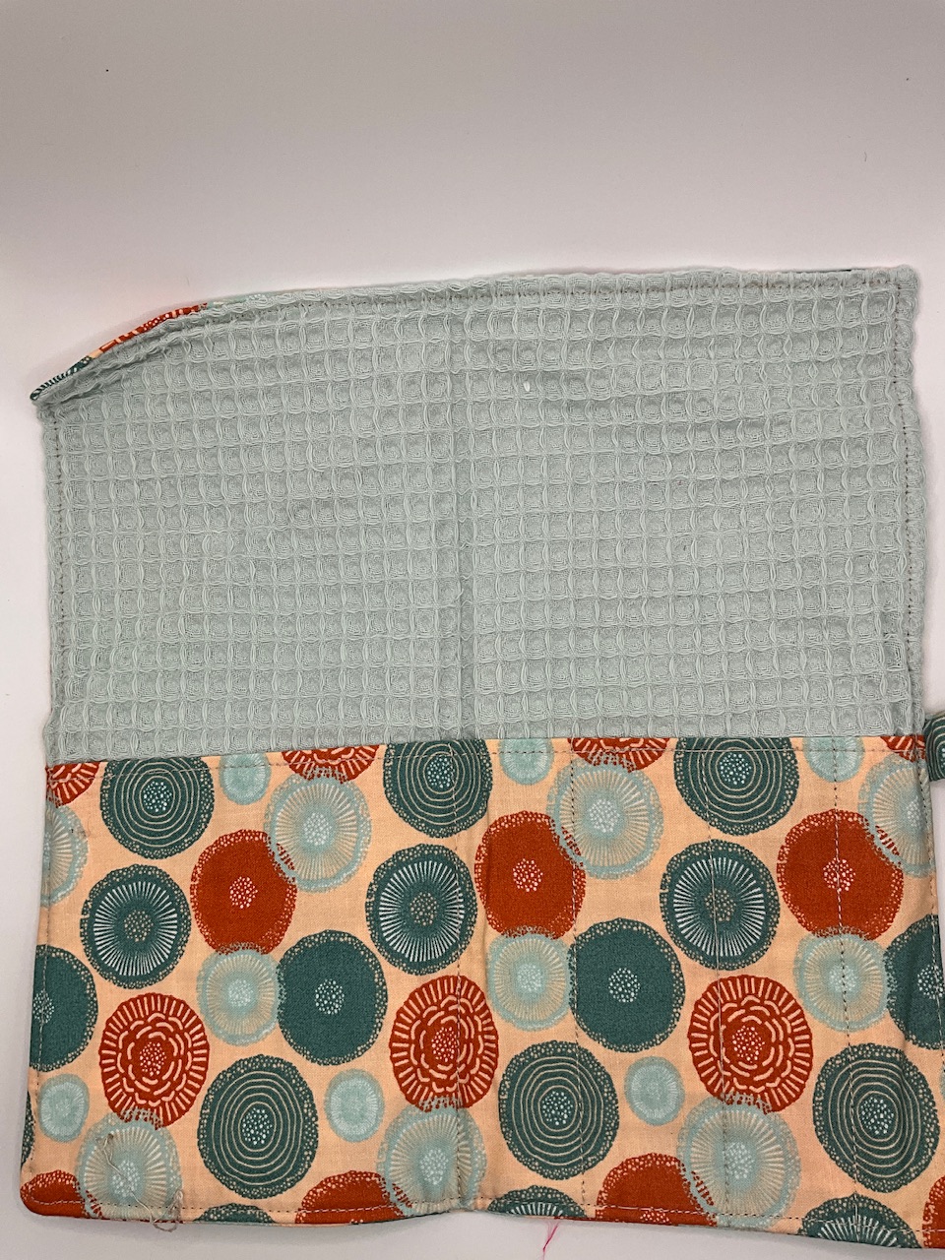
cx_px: 472
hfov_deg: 48.2
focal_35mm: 29
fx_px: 1056
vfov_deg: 61.7
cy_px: 630
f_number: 1.8
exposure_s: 1/268
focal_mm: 3
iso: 25
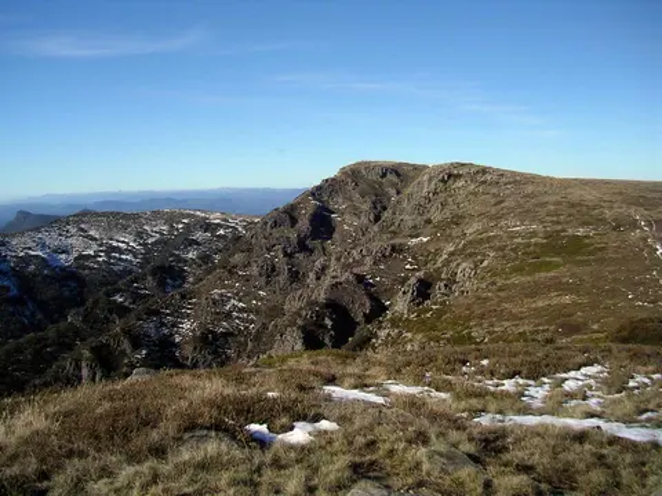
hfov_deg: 50.1
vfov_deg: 38.7
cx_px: 331
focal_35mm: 37
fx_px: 708
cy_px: 248
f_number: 6.9
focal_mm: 5.7
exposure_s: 1/640
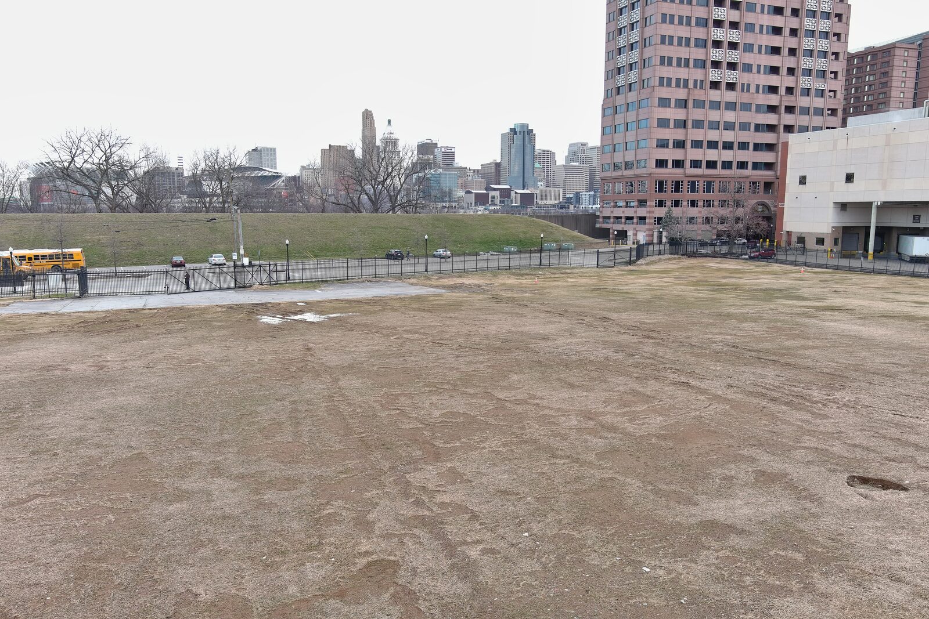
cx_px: 464
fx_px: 748
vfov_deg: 45.0
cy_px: 310
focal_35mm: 29
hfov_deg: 63.7
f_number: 2.8
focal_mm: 10.57
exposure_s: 1/100
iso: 100
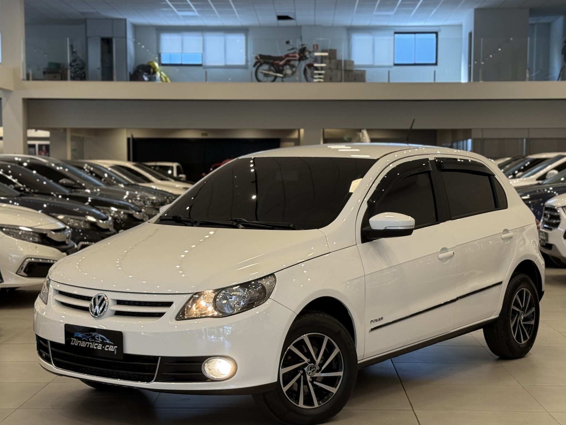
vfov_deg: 22.2
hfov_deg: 29.4
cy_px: 252
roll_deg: -0.3
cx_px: 286
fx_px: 1079
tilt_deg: -4.2
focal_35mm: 66
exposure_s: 1/60
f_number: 1.78
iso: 100
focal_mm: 6.76
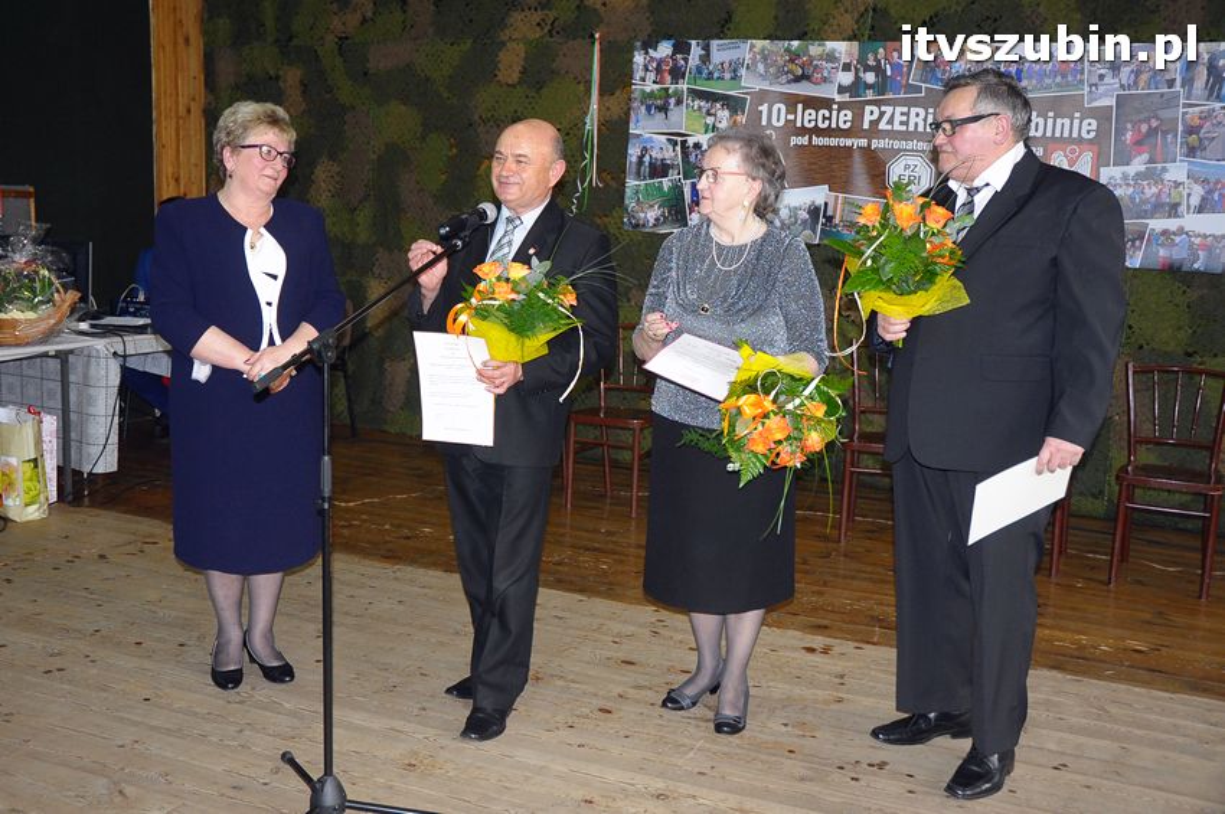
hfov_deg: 53.2
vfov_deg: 36.8
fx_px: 1224
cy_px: 407
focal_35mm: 36
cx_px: 612
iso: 640
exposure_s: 1/60
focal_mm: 24
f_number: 3.8
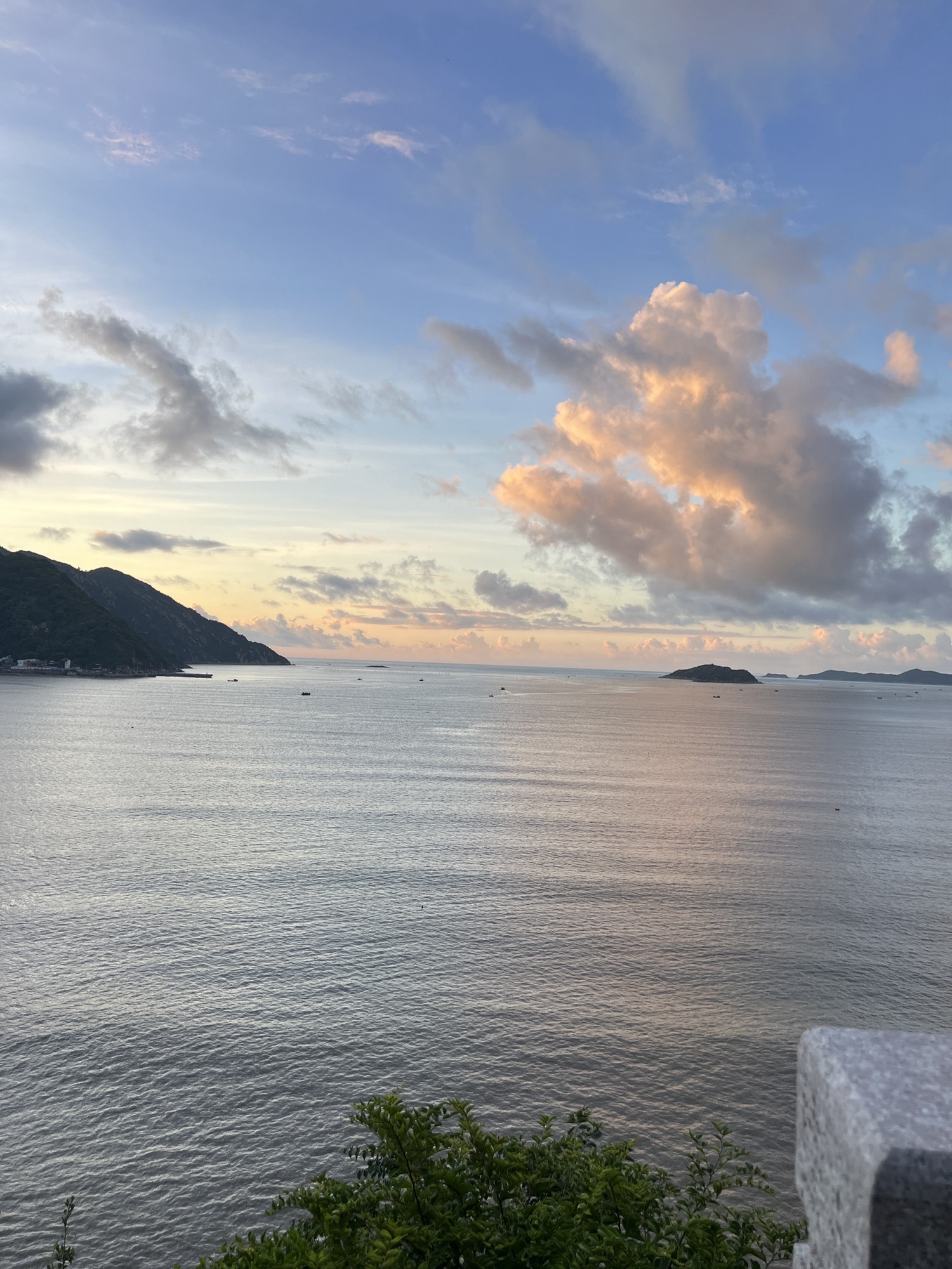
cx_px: 476
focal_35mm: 26
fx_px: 953
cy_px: 634
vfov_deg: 67.3
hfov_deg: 53.1
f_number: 1.5
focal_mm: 5.7
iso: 50
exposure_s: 1/544
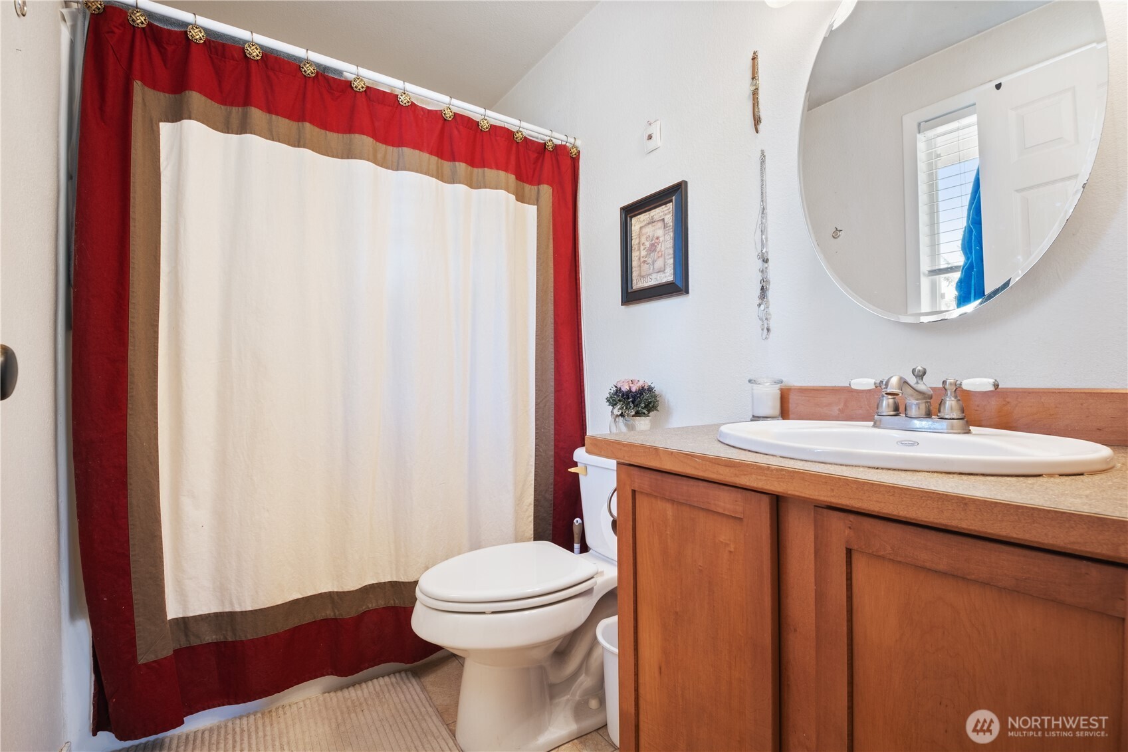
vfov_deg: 77.3
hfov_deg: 100.4
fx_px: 470
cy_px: 376
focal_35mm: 15
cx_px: 564
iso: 160
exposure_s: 3
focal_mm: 10
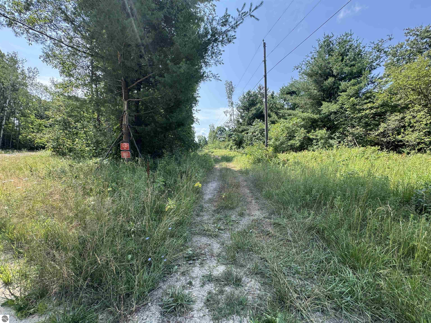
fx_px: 174
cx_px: 216
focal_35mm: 14
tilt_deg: -3.4
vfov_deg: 85.7
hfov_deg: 102.1
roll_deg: -2.8
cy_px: 162
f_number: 2.2
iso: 40
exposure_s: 1/433
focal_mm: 2.22
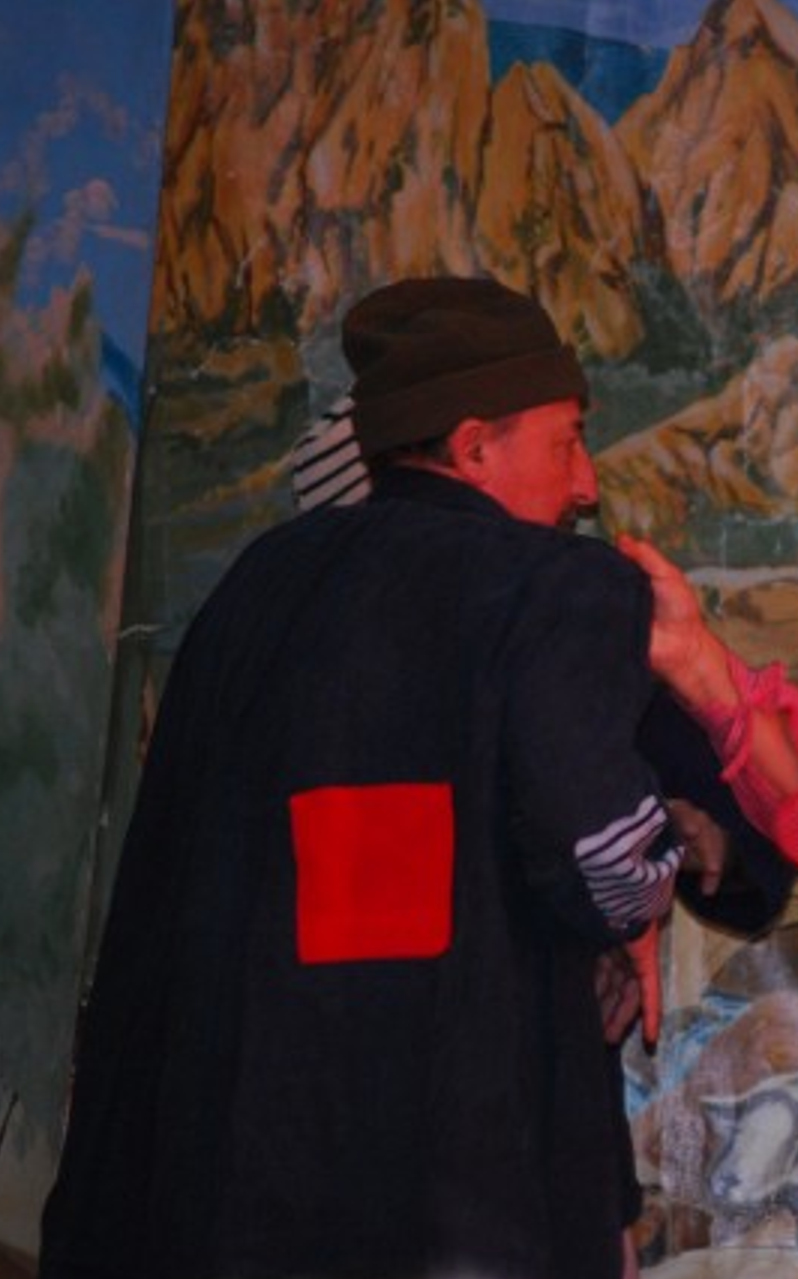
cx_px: 891
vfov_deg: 6.8
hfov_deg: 4.2
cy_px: 641
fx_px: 10821
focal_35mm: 311
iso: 800
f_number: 5
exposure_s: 1/60
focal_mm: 135
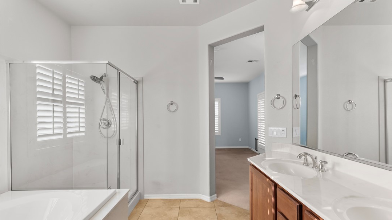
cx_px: 196
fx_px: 197
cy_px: 119
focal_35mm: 19
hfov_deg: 89.6
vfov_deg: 58.2
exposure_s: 1/60
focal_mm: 18
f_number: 8
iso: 400
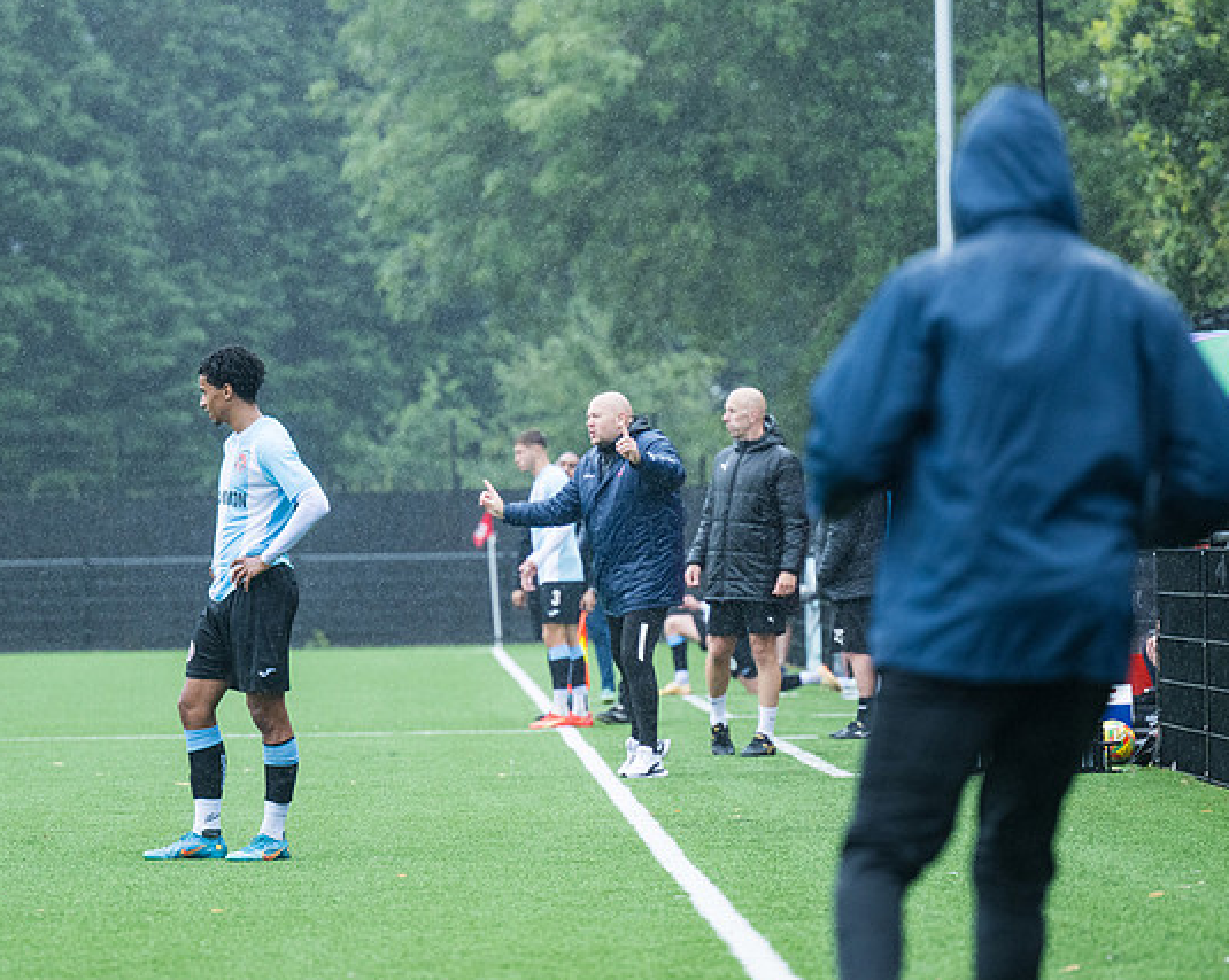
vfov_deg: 6.4
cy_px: 432
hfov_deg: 8.1
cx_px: 593
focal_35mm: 240
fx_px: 8722
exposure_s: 1/1600
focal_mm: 175
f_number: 4
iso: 1000
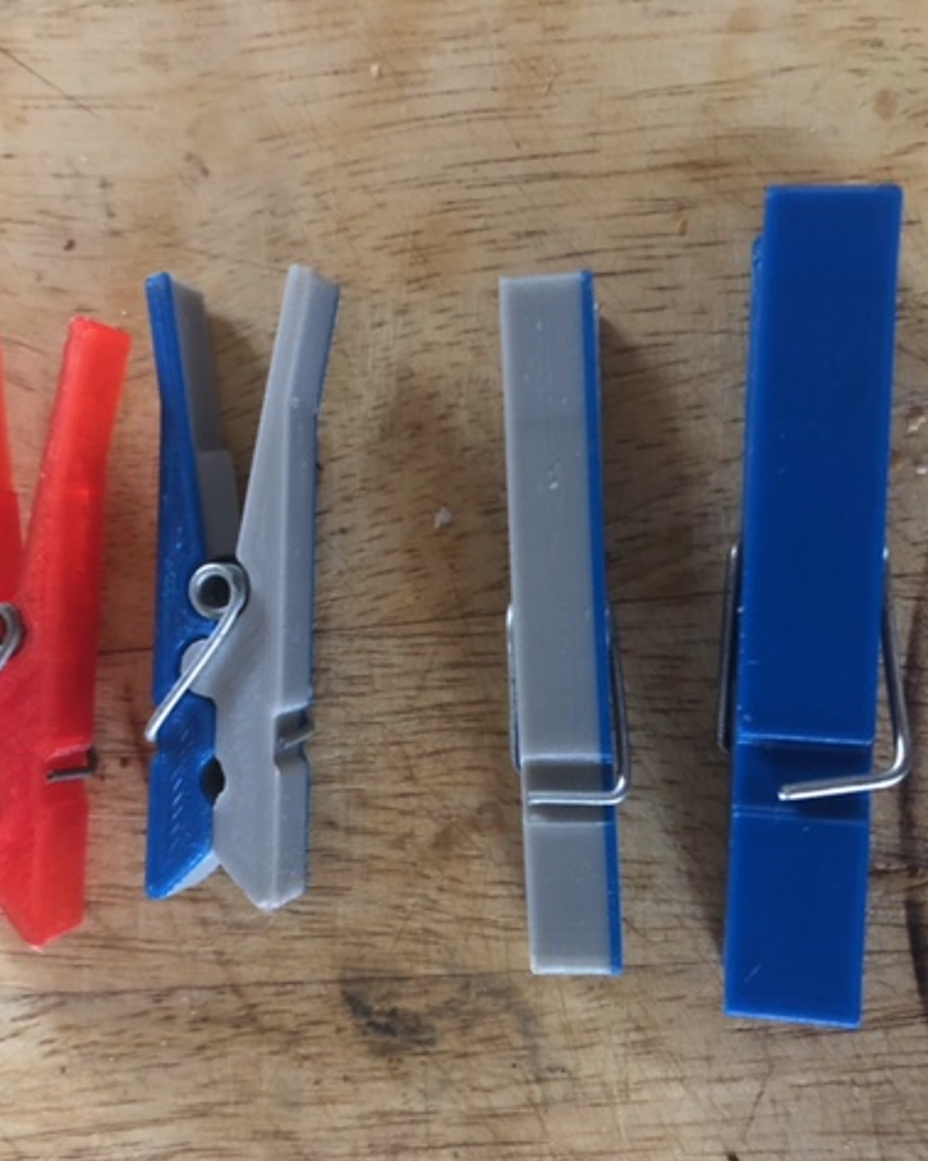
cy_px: 587
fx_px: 1271
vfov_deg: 49.1
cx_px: 368
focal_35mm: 37
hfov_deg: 39.9
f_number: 1.8
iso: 80
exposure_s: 1/4
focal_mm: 3.99
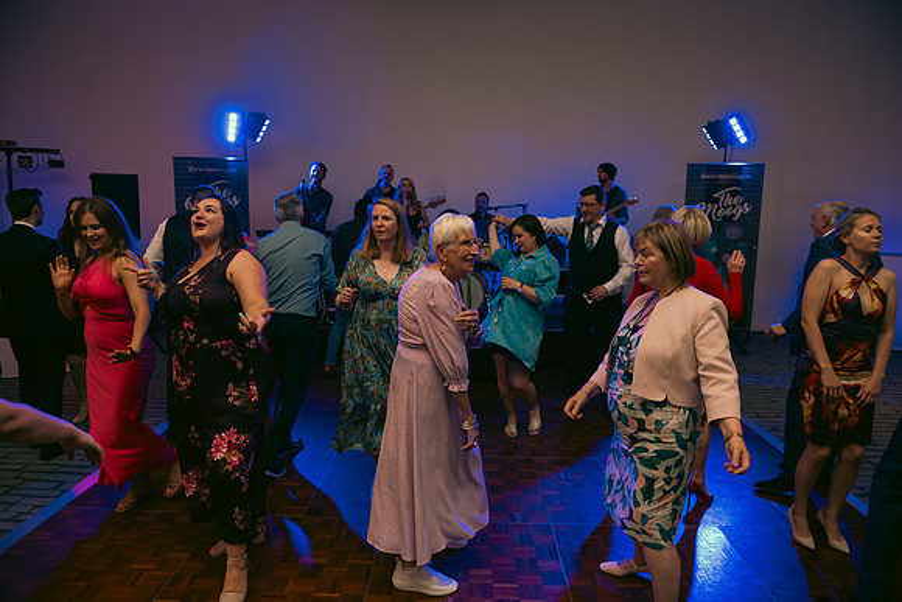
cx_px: 451
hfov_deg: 73.7
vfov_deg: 53.2
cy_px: 301
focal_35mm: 24
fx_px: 601
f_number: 3.5
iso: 800
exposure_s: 1/160
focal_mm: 24
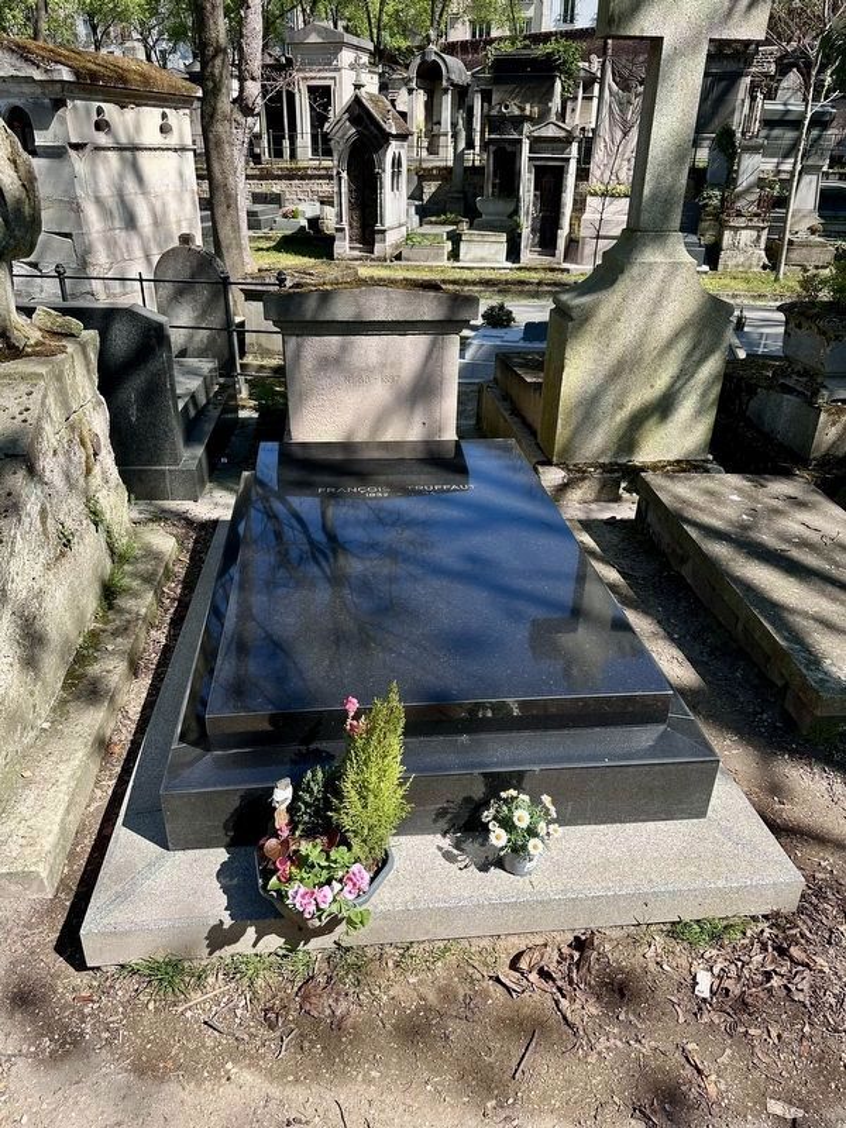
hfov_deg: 56.8
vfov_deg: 71.6
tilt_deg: -26.1
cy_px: 564
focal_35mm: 24
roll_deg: -2.5
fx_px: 782
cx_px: 423
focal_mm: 6.86
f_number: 1.78
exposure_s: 1/2028
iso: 80
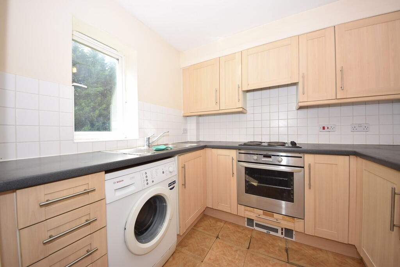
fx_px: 133
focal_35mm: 12
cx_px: 200
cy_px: 134
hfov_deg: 112.6
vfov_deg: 90.0
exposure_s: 1/125
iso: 220
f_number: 5.6
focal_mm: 8
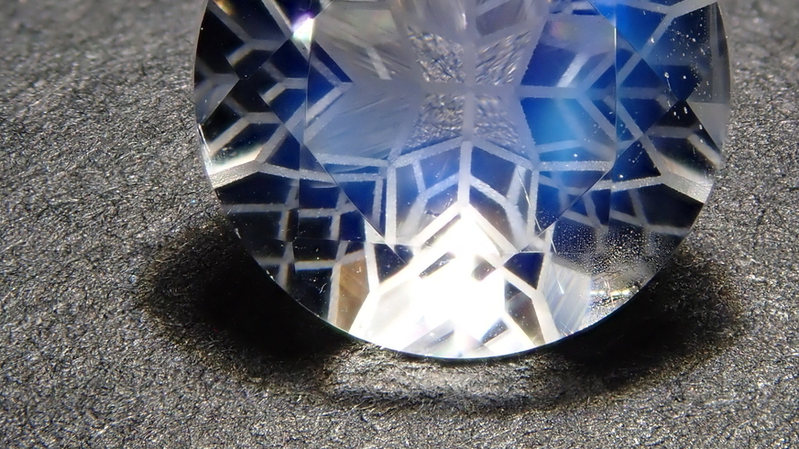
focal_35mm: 120
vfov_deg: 10.1
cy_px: 126
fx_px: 2542
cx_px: 461
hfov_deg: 17.9
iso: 160
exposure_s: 1/320
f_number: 5.6
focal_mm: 14.41
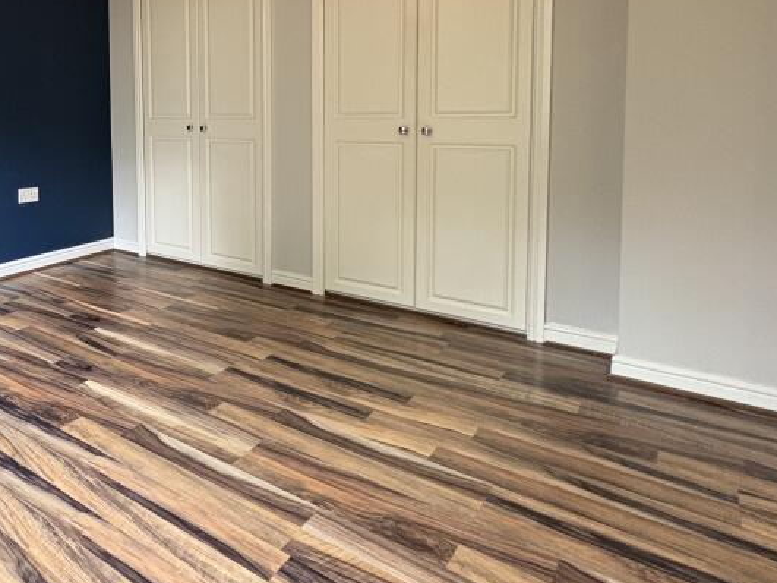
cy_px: 148
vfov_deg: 49.4
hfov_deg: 58.1
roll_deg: +1.4
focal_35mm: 27
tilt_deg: -4.0
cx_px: 111
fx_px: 606
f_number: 2.2
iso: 320
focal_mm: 2.22
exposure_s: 1/50
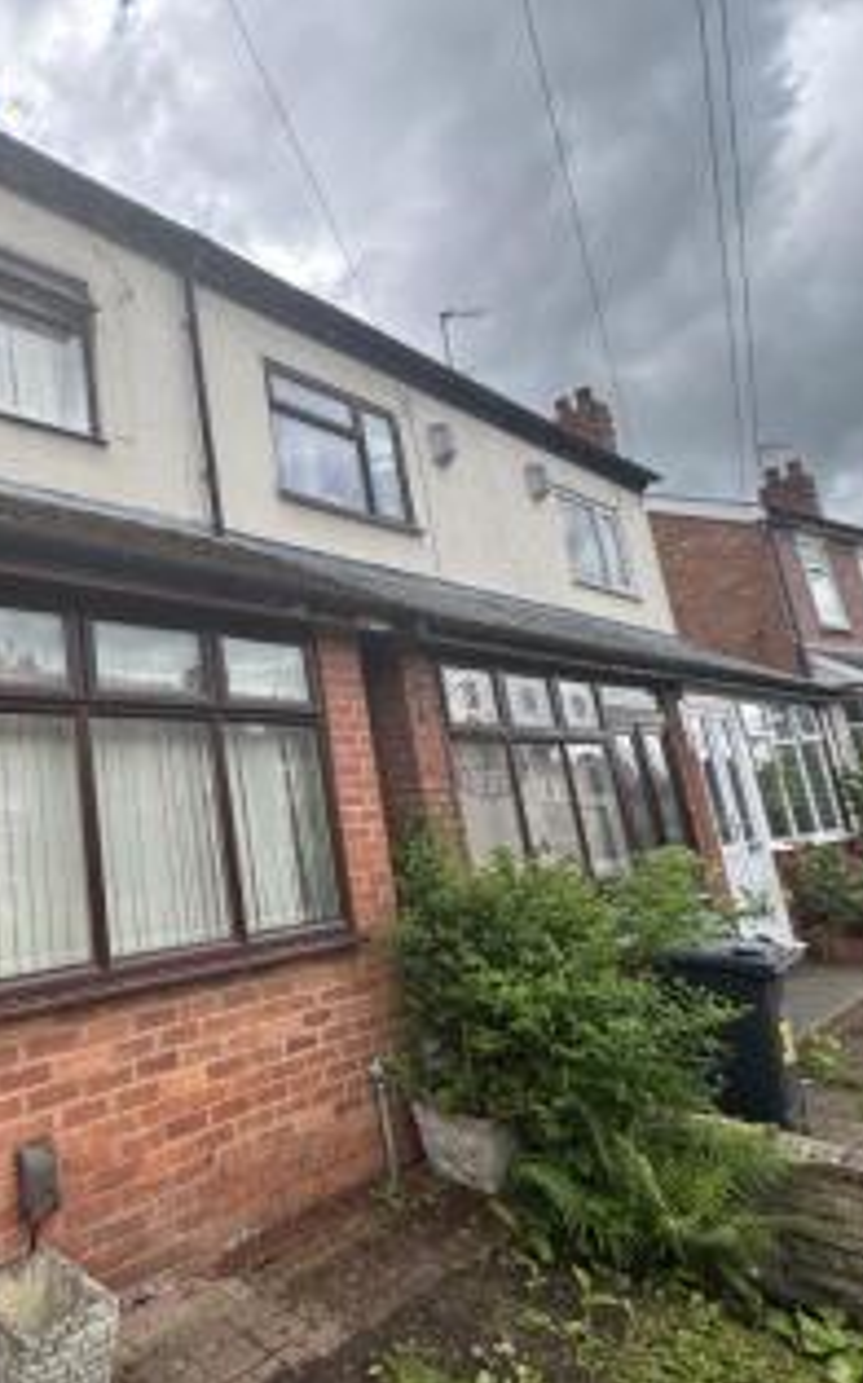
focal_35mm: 20
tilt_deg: +11.6
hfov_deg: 50.3
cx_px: 33
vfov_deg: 85.1
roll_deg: +3.8
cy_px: 694
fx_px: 753
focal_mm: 2.22
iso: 40
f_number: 2.2
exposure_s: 1/473
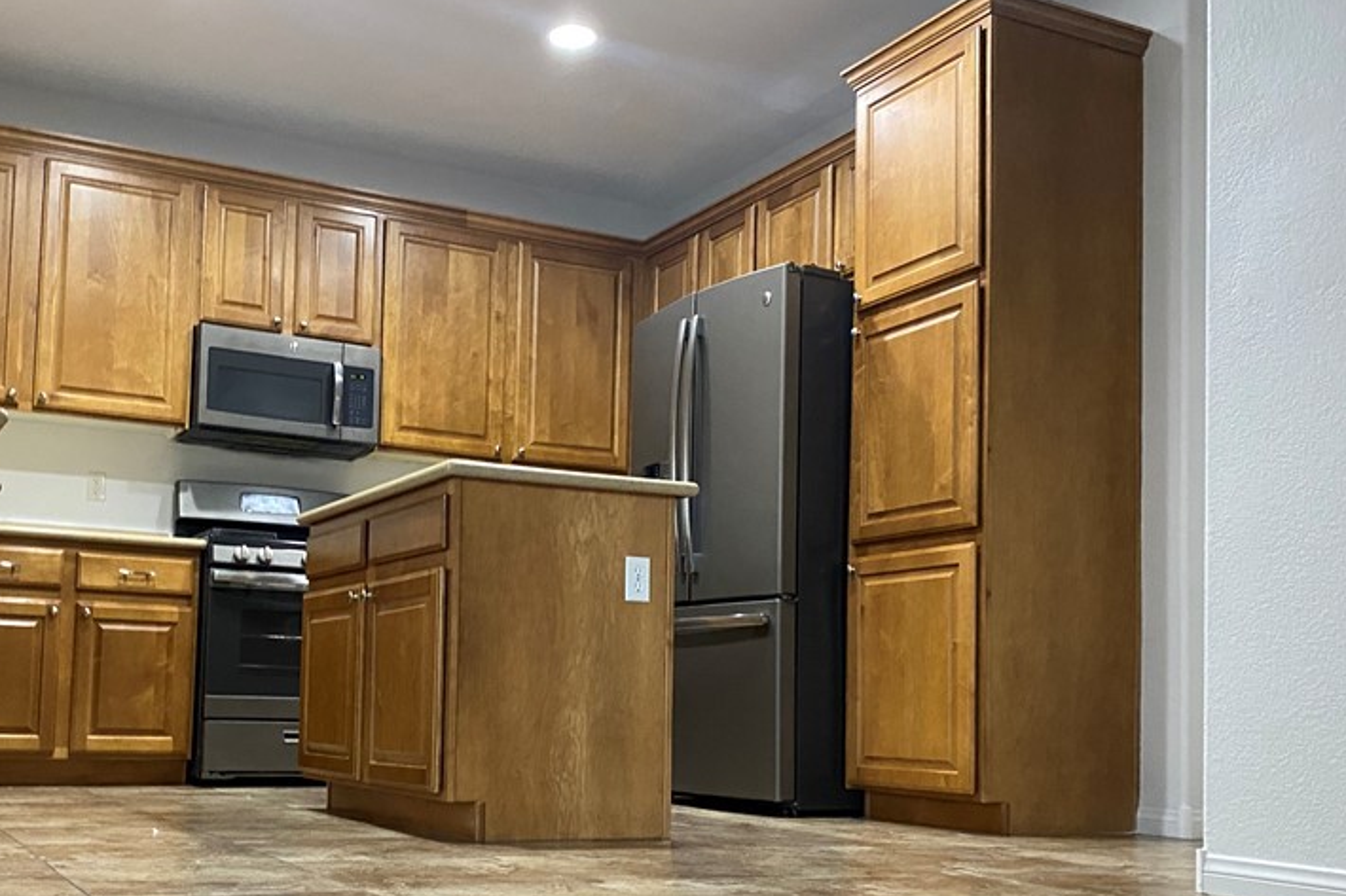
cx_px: 485
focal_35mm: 39
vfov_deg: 33.8
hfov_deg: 49.0
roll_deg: -1.4
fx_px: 1458
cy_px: 618
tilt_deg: +3.2
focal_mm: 4.25
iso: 500
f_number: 1.8
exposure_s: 1/30
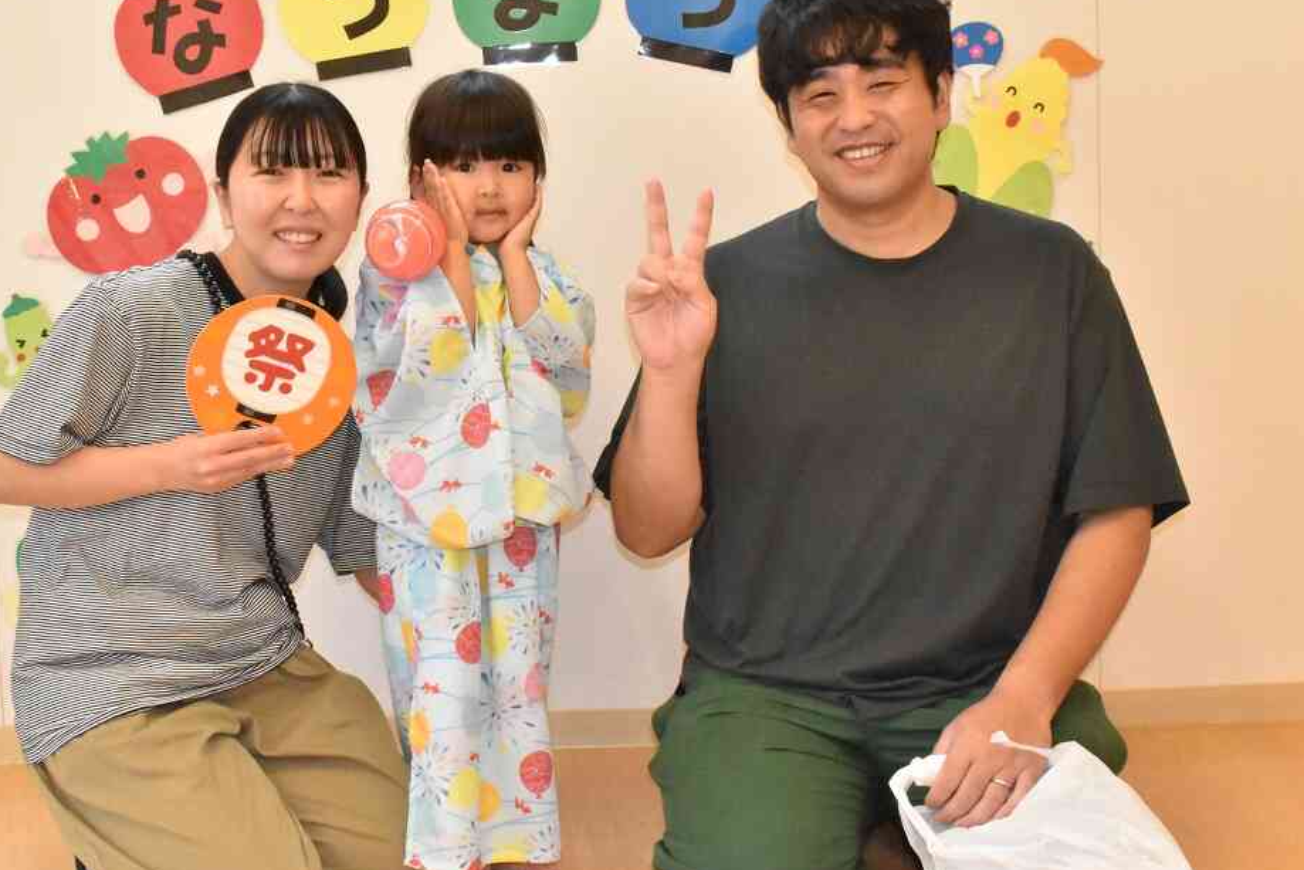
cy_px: 368
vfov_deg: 28.6
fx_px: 1703
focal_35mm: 47
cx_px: 549
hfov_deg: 41.8
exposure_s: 1/200
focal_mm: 24
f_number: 16
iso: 8000
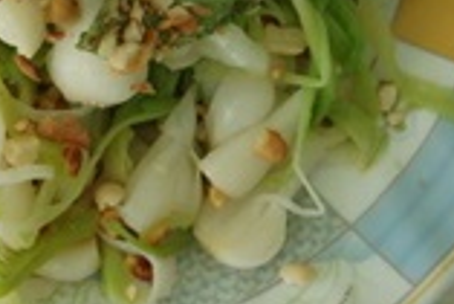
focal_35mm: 162
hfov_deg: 12.4
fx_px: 2045
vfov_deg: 8.3
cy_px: -158
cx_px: -55
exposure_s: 1/60
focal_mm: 34
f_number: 5.6
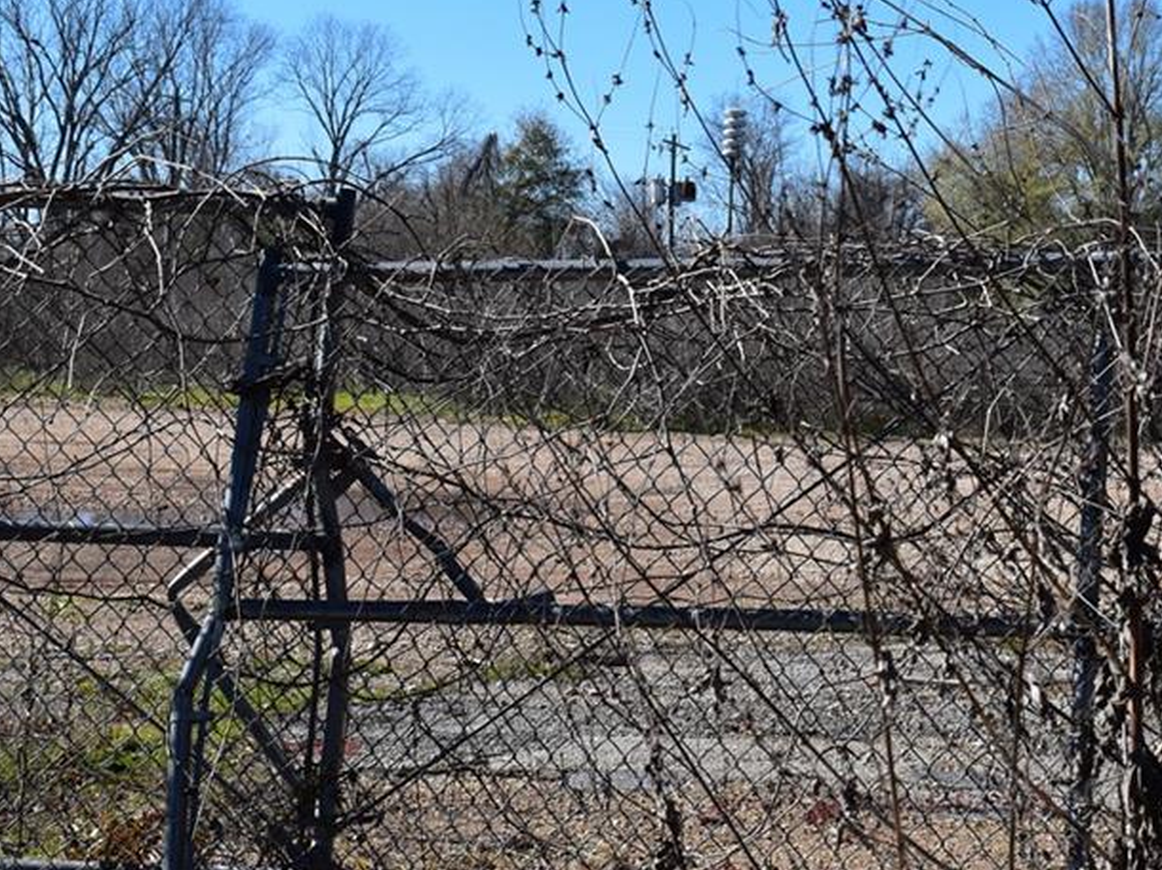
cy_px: 303
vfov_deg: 16.0
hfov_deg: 21.2
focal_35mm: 92
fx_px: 3087
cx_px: 863
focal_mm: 38
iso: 400
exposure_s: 1/500
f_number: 11
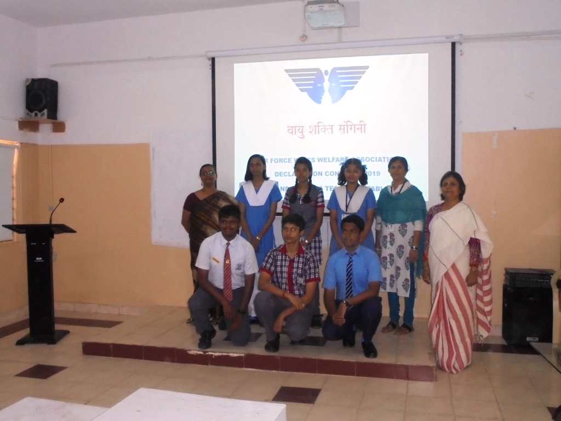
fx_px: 551
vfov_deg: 41.8
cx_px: 280
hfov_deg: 54.0
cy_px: 210
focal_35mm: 34
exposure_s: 1/80
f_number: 4
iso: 800
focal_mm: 6.1
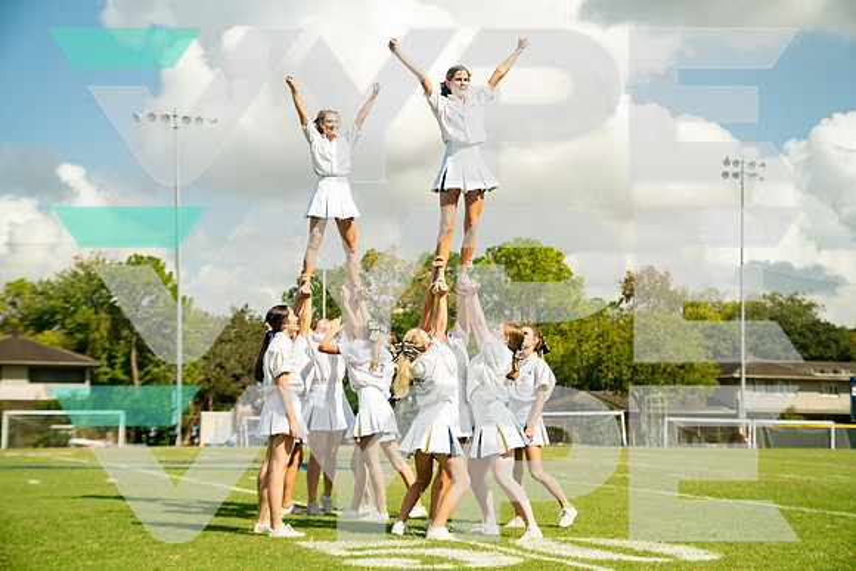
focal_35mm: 61
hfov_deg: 32.9
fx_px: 1451
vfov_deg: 22.3
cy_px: 286
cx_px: 428
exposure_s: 1/800
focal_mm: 61
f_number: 3.5
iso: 800
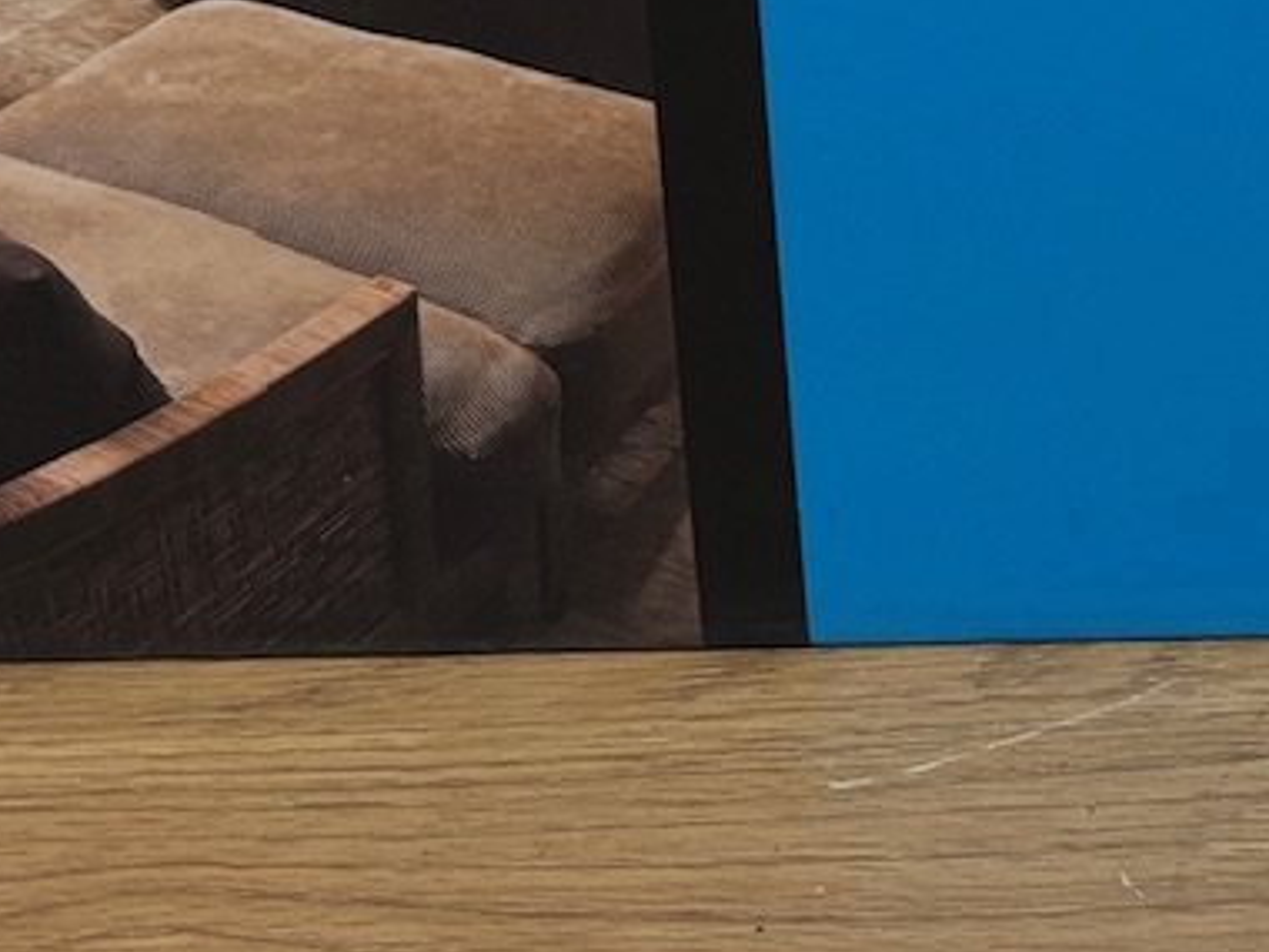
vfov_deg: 10.2
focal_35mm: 140
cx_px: 1443
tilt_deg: -24.1
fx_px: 5132
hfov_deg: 13.8
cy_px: -561
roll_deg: +1.4
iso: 100
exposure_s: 1/50
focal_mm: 5.96
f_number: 1.6
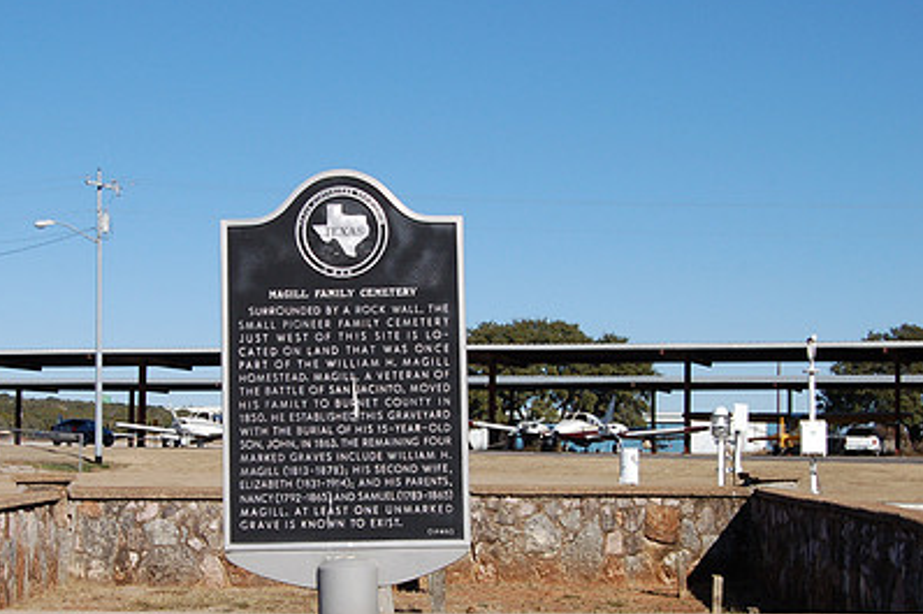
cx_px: 380
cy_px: 359
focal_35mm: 70
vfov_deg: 19.4
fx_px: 1794
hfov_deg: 28.8
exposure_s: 1/400
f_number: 10
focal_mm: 32
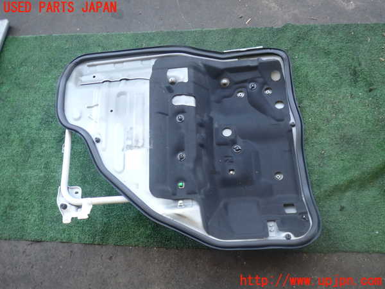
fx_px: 334
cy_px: 144
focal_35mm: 30
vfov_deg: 46.8
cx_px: 192
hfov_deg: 60.0
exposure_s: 1/125
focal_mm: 5.4
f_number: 2.3
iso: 200
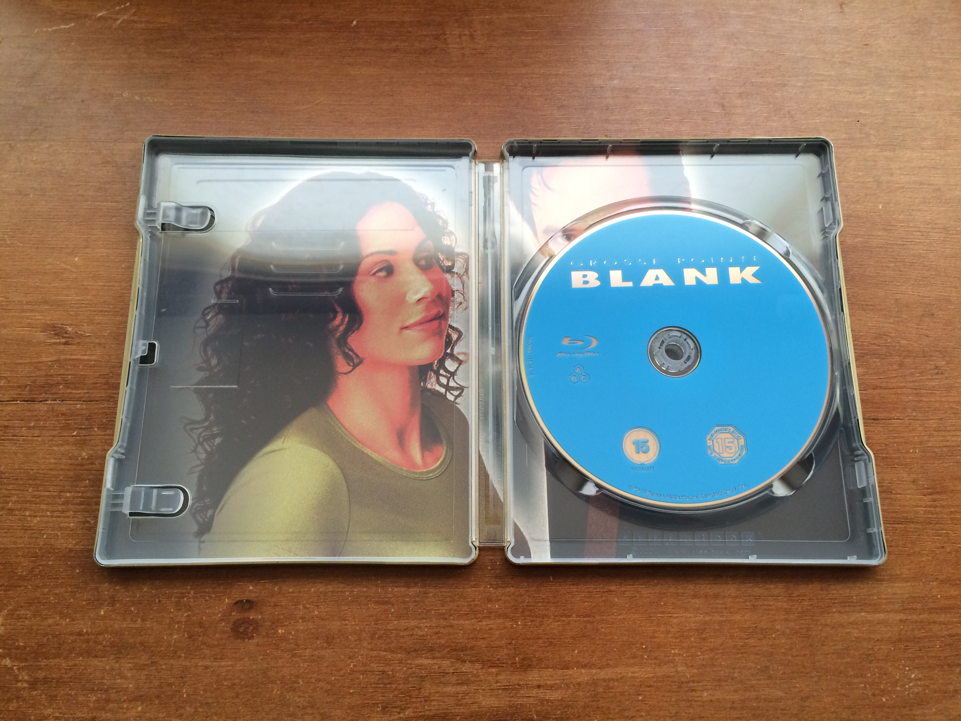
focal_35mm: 29
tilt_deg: -75.0
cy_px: 360
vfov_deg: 48.2
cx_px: 480
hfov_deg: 61.7
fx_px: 805
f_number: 2.2
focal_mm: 4.15
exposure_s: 1/30
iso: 40
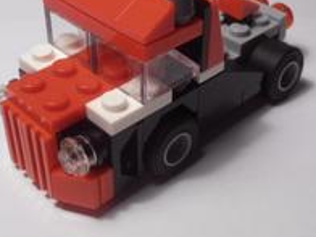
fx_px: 621
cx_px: 148
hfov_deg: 28.6
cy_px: 92
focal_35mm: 68
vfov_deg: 21.6
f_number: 3.9
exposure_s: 1/40
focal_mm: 6.61
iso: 80
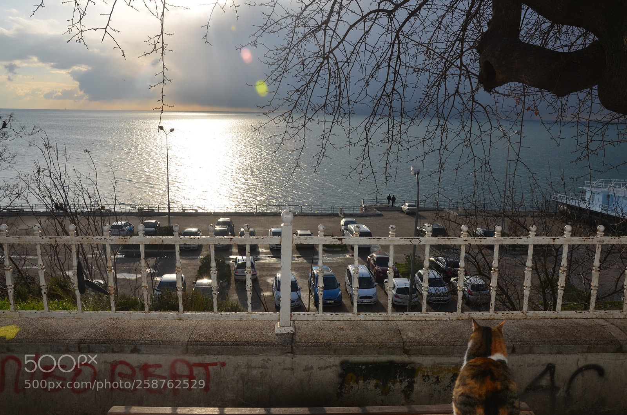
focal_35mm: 27
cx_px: 314
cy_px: 208
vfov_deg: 47.7
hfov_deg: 67.5
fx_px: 469
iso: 100
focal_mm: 18
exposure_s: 1/250
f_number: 11
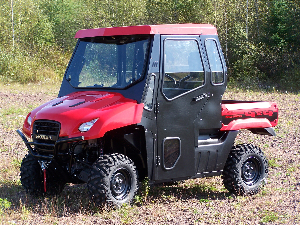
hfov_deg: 18.7
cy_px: 112
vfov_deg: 14.1
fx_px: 910
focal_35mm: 105
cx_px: 150
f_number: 3.2
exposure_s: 1/250
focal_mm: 17.5
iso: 80
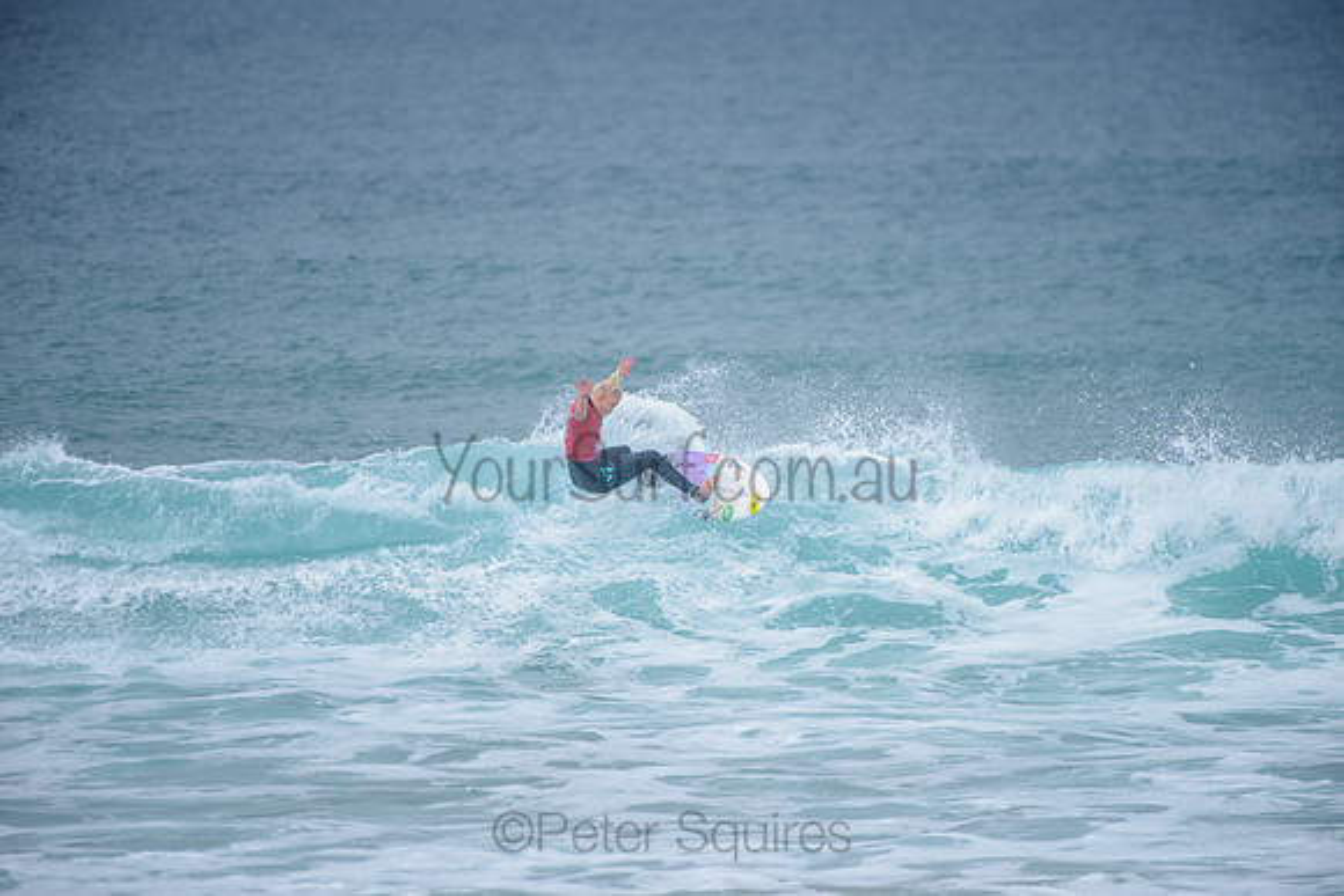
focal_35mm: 500
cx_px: 672
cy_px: 448
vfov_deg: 2.8
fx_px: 18670
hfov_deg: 4.1
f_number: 5.6
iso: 360
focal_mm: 500
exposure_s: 1/2000
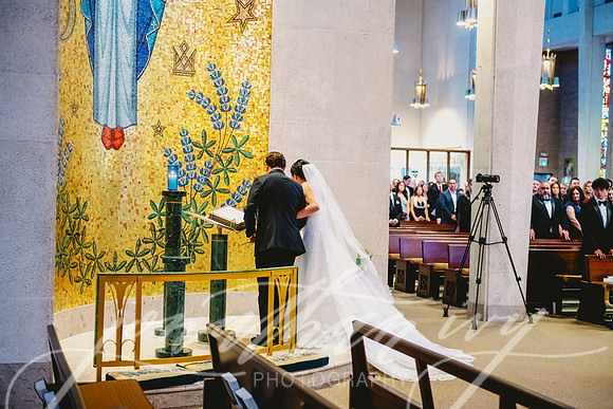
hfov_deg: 34.5
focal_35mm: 58
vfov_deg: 23.4
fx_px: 988
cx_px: 306
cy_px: 204
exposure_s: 1/125
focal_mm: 58
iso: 3200
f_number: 2.8
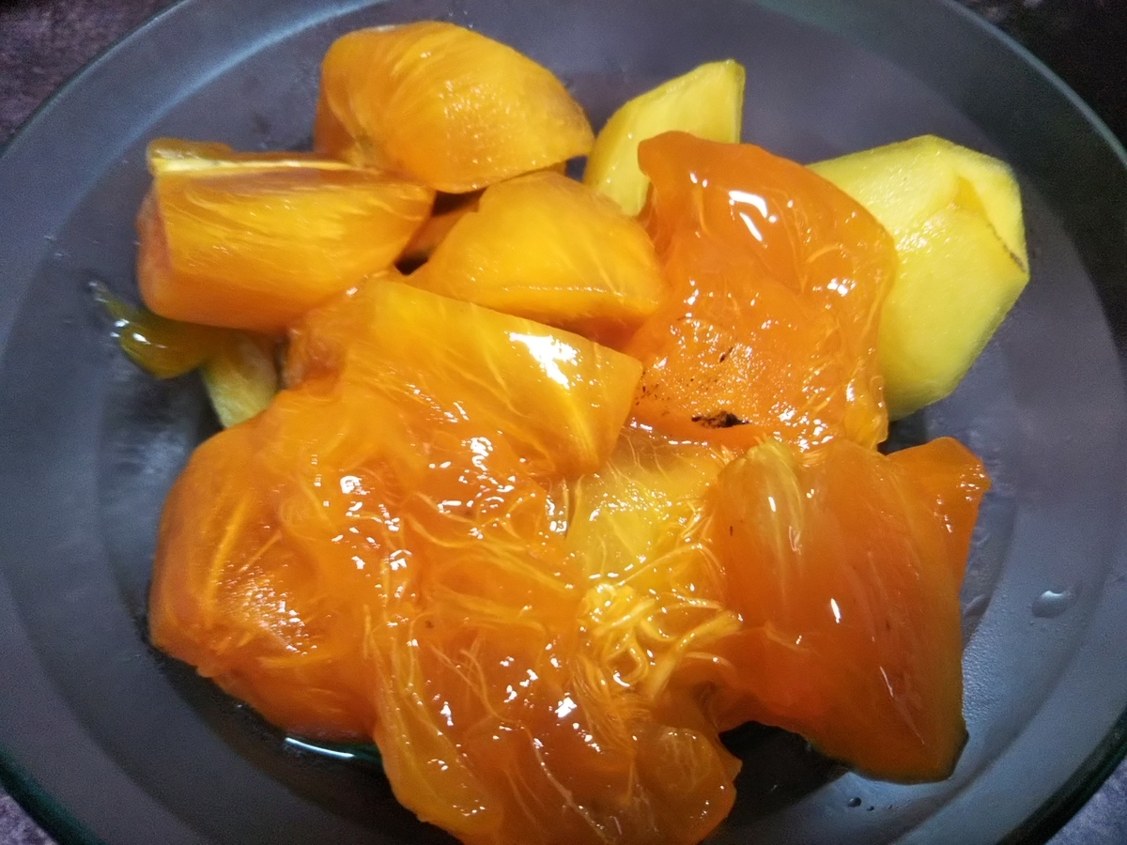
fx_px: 977
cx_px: 564
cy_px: 422
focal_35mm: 30
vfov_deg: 46.8
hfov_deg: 60.0
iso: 160
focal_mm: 4
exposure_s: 1/30
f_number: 2.2
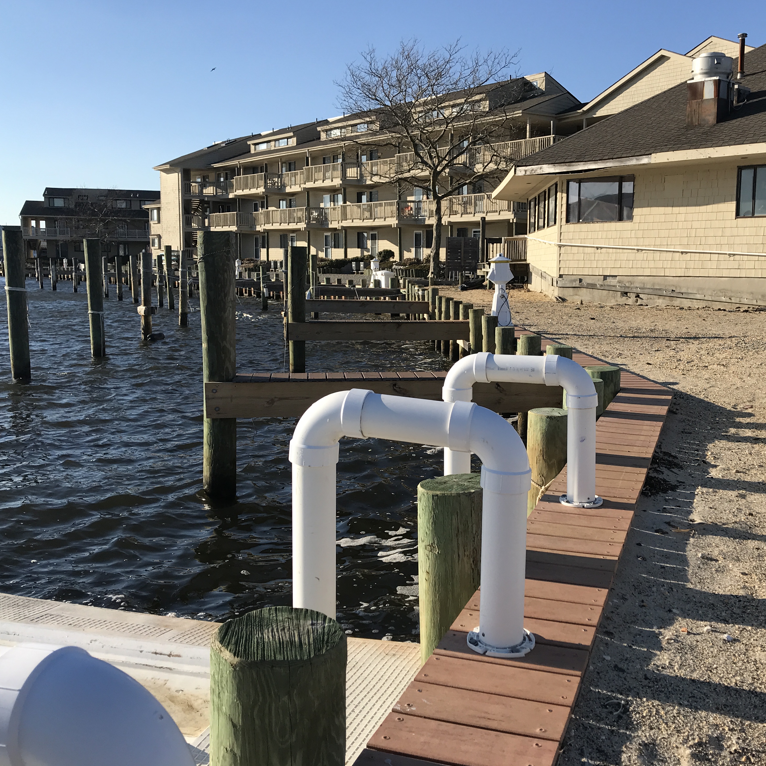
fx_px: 851
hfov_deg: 48.1
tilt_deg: -6.3
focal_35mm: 34
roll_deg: -1.3
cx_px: 472
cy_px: 373
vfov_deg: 48.4
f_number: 1.8
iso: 20
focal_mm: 3.99
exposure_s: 1/2179
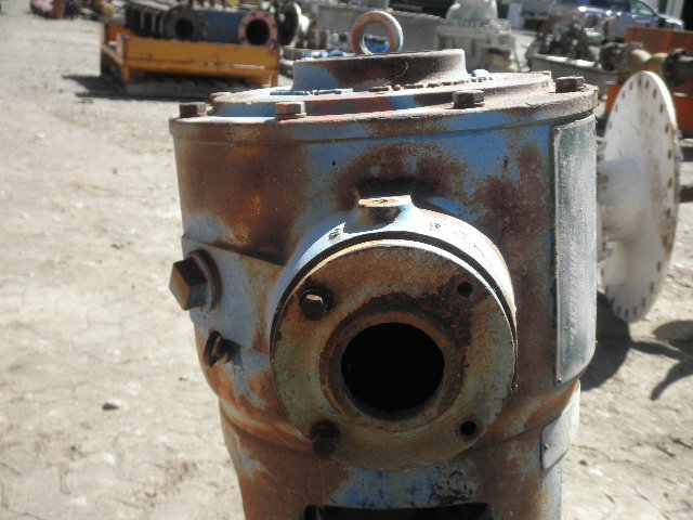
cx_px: 346
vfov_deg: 32.9
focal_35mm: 44
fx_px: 881
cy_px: 260
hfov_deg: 42.9
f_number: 3.4
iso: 64
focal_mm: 7.9
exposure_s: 1/400
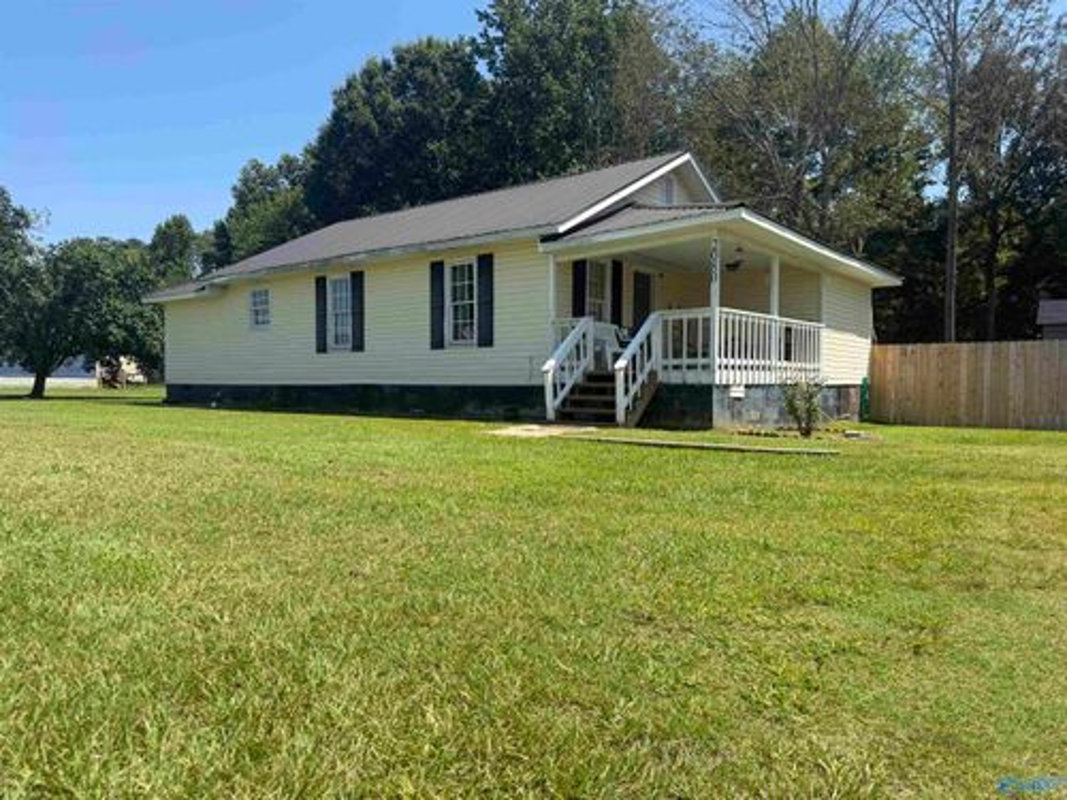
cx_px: 534
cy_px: 400
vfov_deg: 56.8
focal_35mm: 24
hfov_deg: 71.6
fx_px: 740
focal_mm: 6.76
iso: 80
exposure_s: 1/3145
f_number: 1.78
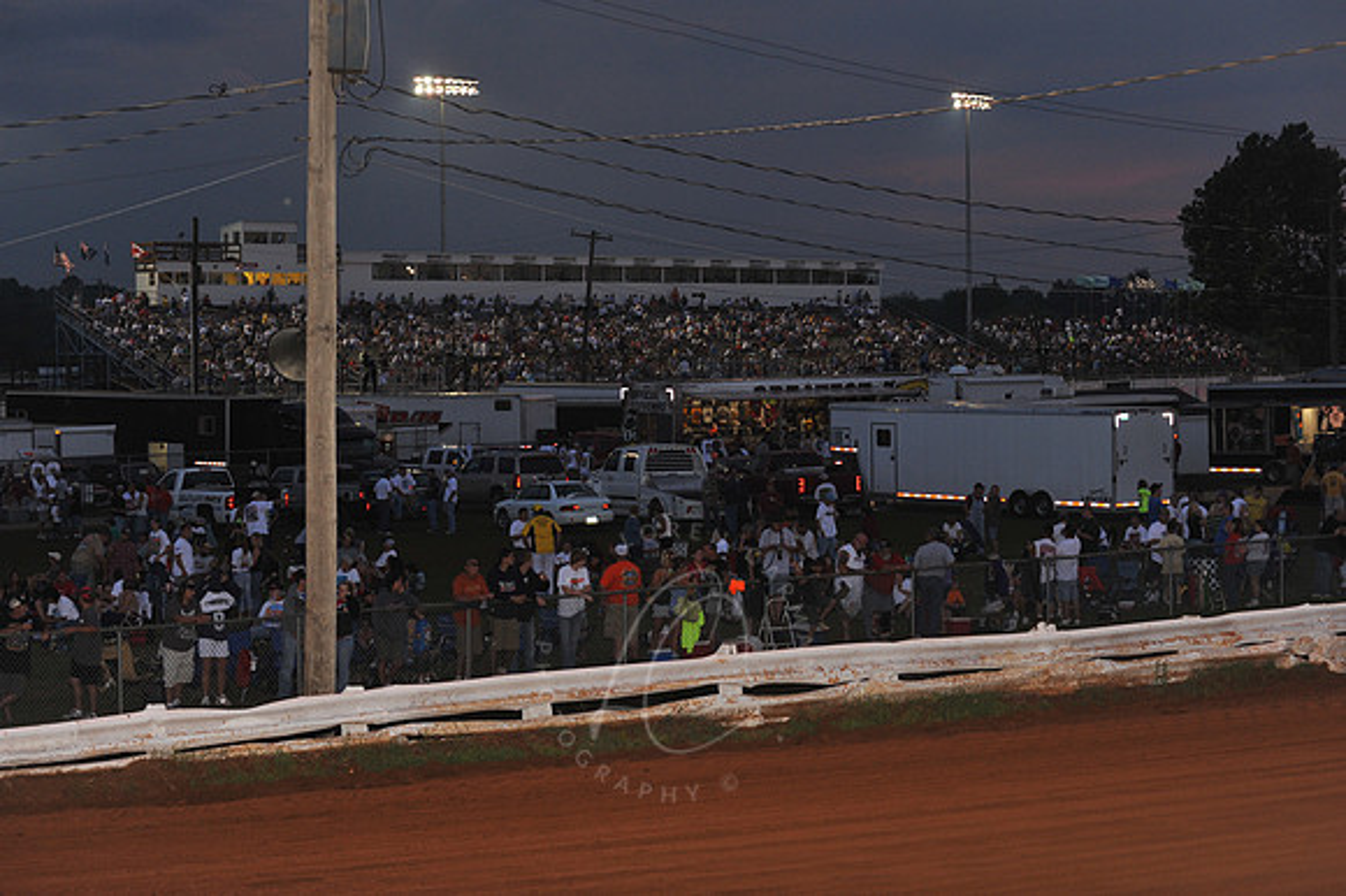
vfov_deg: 17.0
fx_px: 2989
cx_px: 673
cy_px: 448
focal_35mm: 80
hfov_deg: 25.4
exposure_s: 1/320
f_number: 5.6
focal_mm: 80
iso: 1000
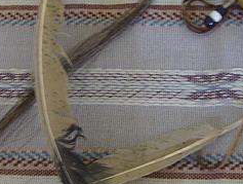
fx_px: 640
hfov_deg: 21.3
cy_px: 9
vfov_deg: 16.1
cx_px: 177
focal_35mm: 91
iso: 200
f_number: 2.8
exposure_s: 1/13.7
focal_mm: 6
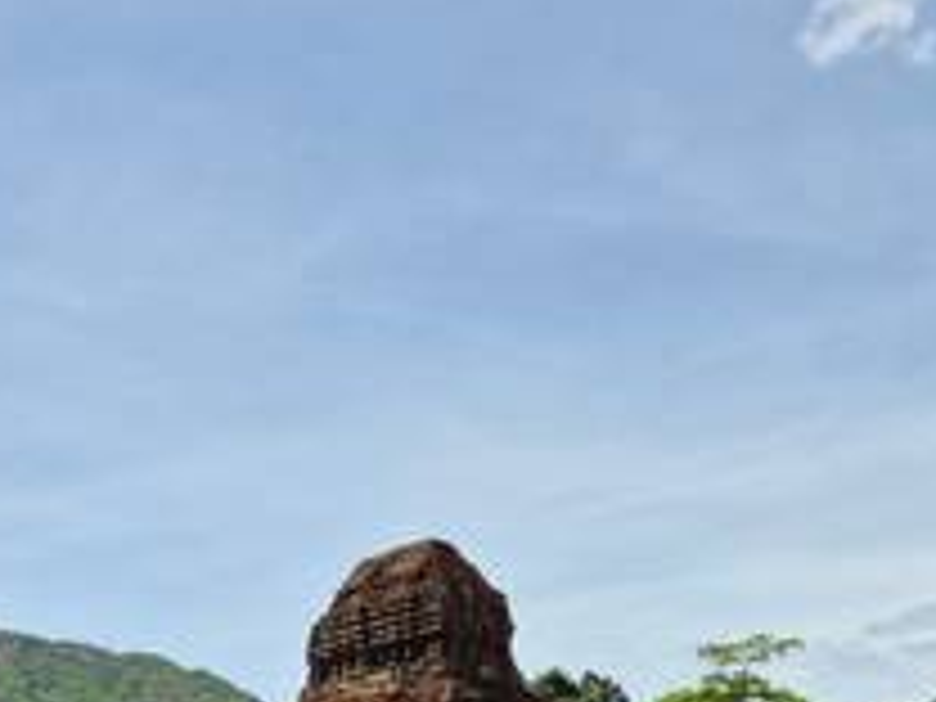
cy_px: 756
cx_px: 302
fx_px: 1433
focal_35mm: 53
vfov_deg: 25.7
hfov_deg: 35.8
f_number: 1.8
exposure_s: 1/2328
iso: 25
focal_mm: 5.4
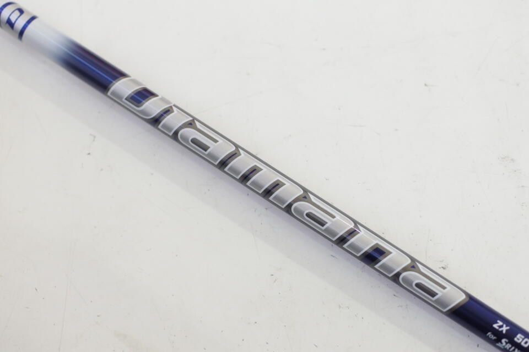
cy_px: 176
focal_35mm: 49
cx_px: 264
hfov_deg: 40.3
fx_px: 720
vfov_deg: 27.5
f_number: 2.8
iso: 640
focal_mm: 18.5
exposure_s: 1/125
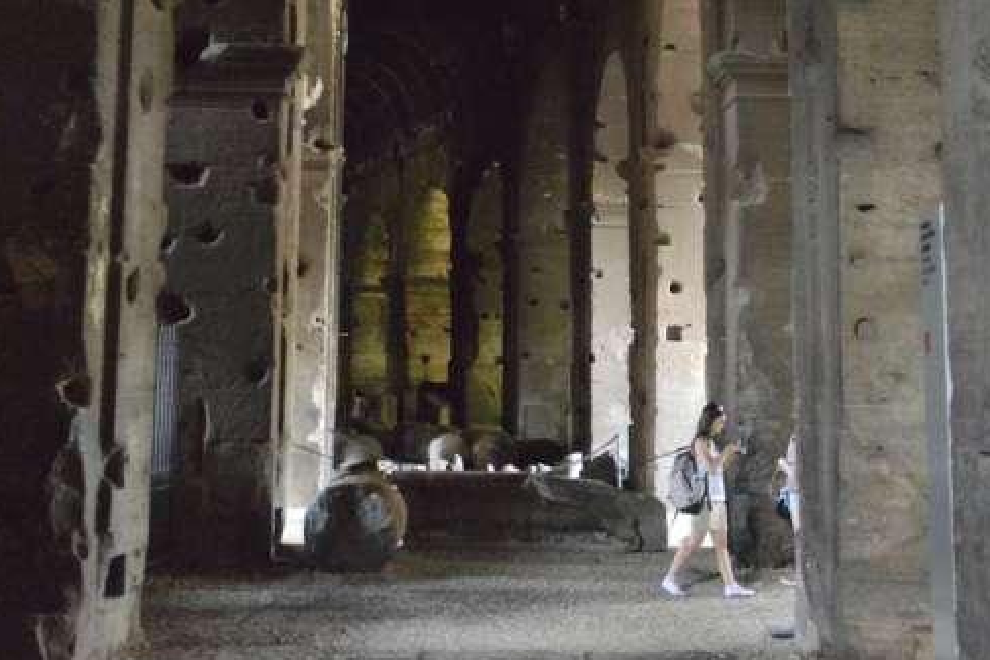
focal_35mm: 56
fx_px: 1540
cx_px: 446
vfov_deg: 23.9
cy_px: 151
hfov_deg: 35.6
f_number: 2.8
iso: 6400
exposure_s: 1/125
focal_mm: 34
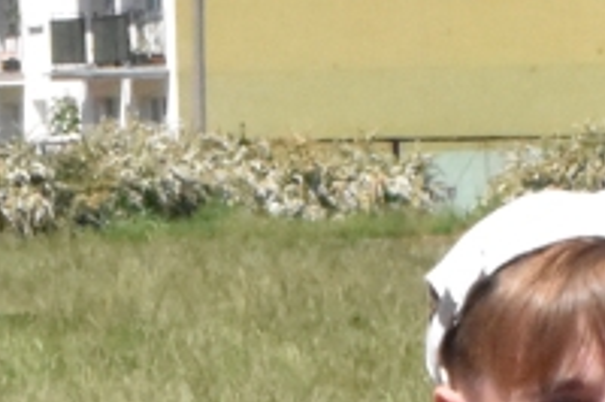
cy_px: 1452
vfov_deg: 3.9
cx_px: 339
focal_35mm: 336
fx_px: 5642
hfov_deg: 6.1
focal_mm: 28
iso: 5000
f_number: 22
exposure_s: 1/2000
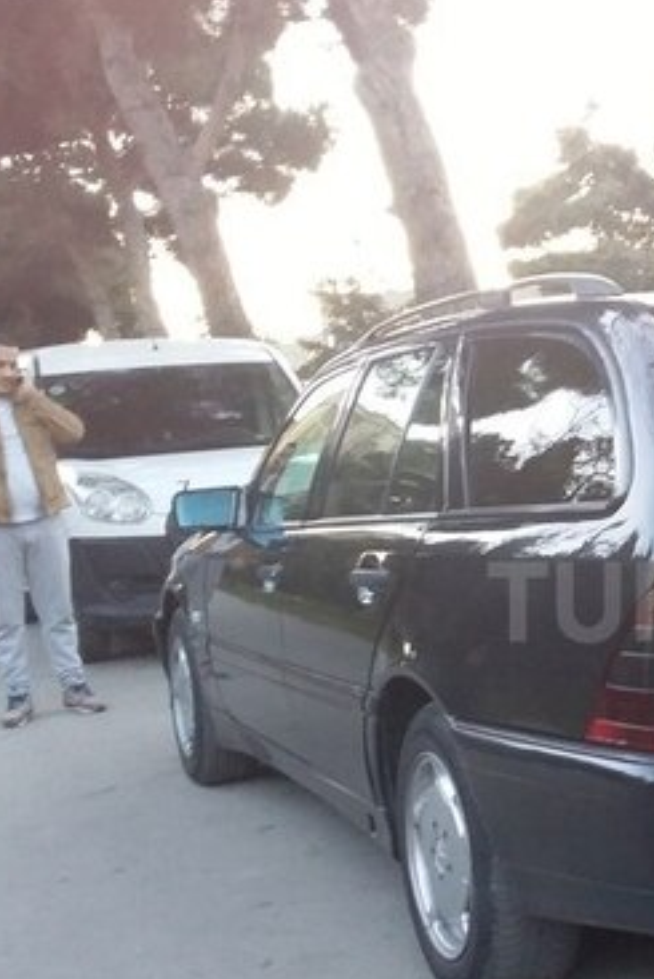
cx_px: 761
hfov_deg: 21.9
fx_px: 1579
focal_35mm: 58
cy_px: 602
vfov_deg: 34.3
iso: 100
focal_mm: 3.3
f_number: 2.2
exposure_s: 1/50
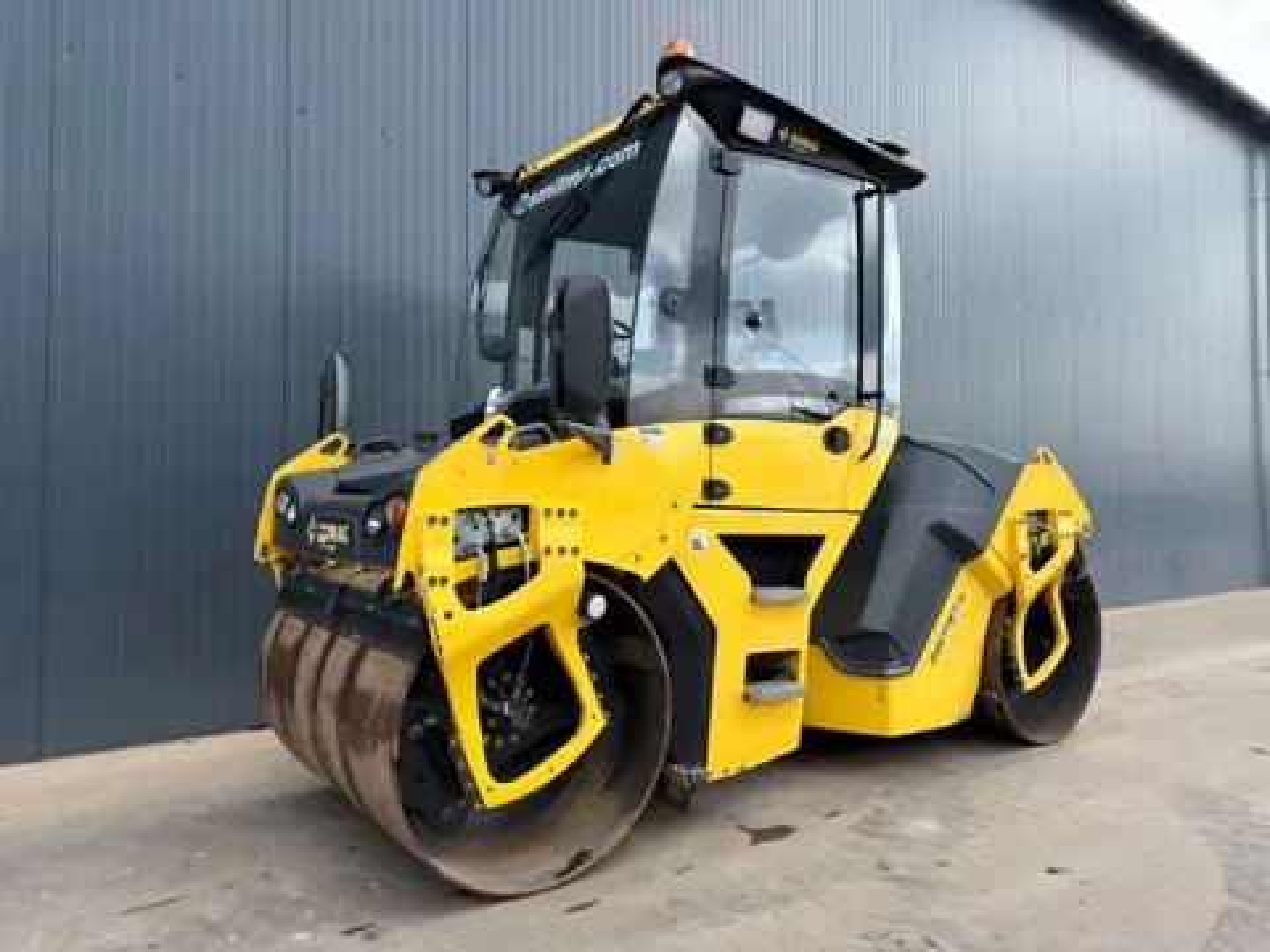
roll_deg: -0.2
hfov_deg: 71.6
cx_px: 635
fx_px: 881
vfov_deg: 56.8
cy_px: 476
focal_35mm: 24
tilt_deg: +2.4
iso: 80
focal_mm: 6.76
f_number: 1.78
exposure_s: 1/1401
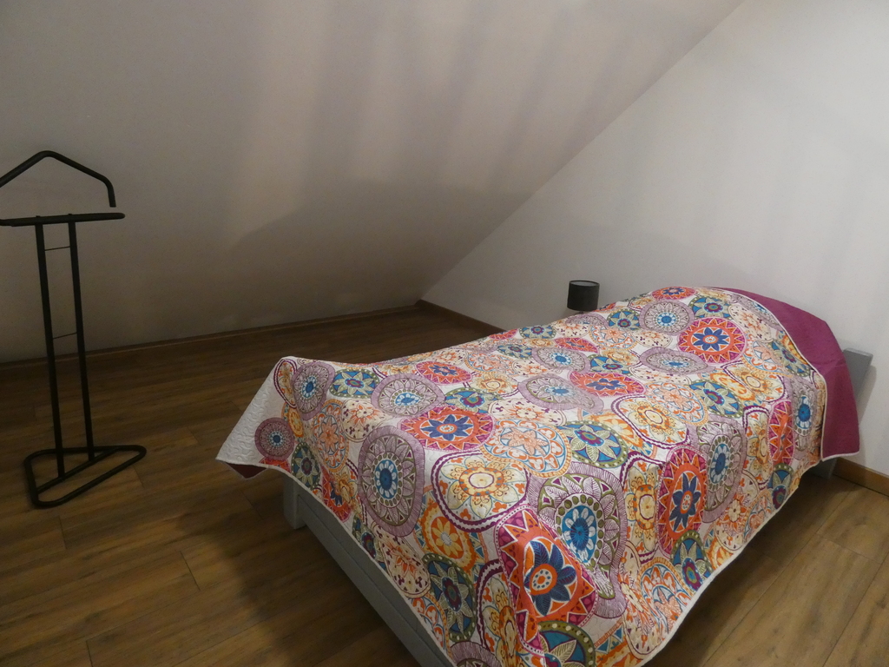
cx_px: 444
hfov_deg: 81.7
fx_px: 514
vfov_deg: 66.0
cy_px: 334
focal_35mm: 20
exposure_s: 1/60
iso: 640
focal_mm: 3.6
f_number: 2.8
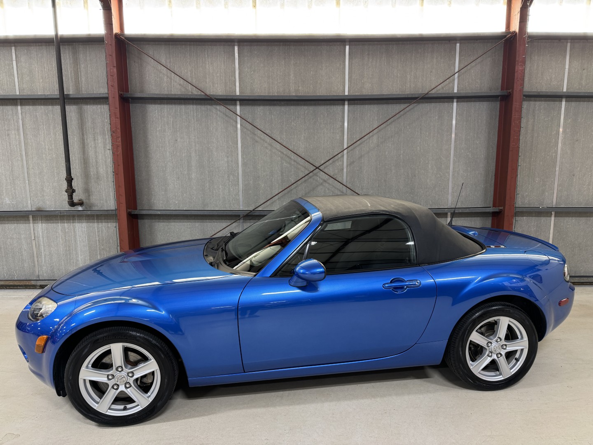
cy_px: 222
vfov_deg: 56.8
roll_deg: +0.3
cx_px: 296
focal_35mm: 24
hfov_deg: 71.6
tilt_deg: -9.1
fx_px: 411
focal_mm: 6.76
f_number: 1.78
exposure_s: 1/60
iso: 125
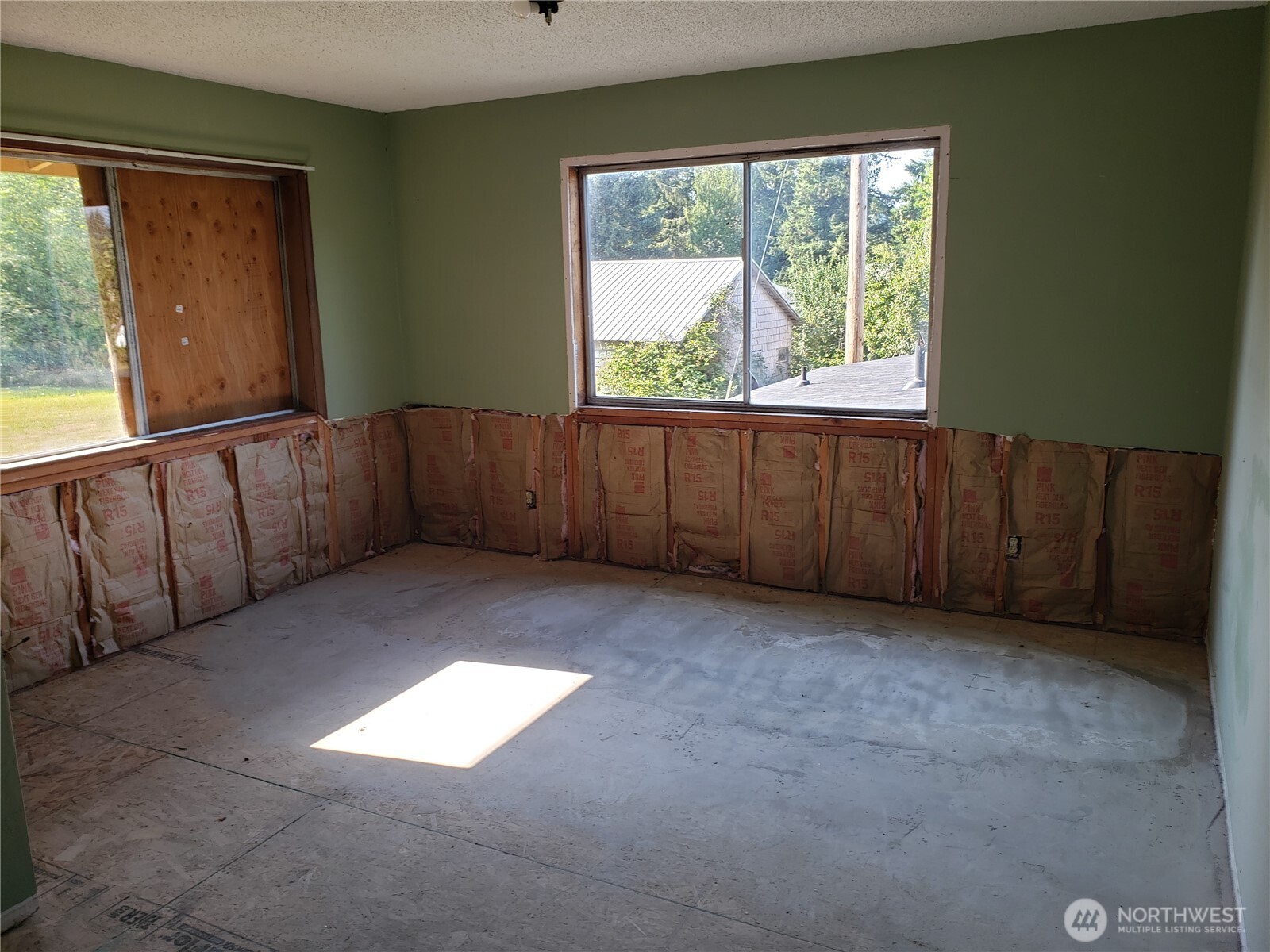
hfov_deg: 67.3
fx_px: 954
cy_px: 476
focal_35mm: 26
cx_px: 635
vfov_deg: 53.1
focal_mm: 4.3
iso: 50
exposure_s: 1/60
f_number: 2.4
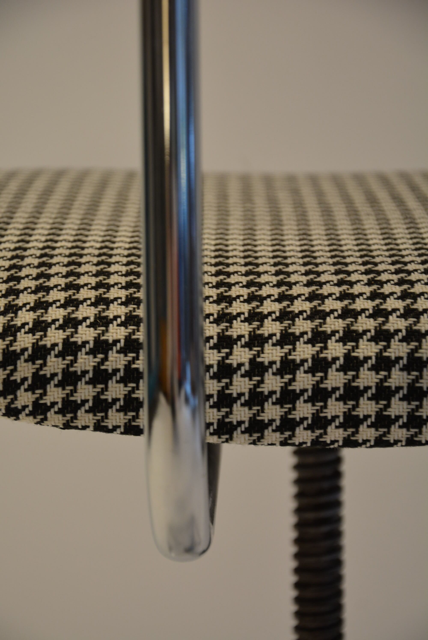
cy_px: 320
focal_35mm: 128
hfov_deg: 10.8
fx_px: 2269
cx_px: 214
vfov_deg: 16.1
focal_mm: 85
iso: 800
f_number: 5.6
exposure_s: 1/40
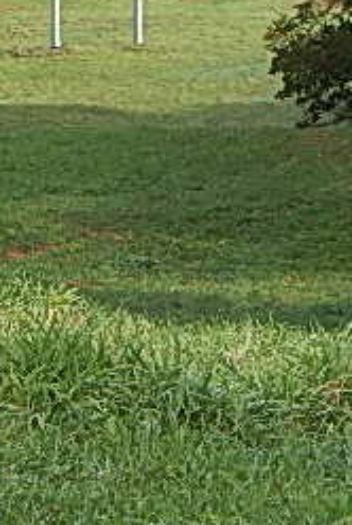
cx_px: 148
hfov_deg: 3.6
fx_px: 5528
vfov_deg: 5.4
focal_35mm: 378
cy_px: 21
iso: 125
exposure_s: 1/160
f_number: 4.9
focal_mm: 25.3
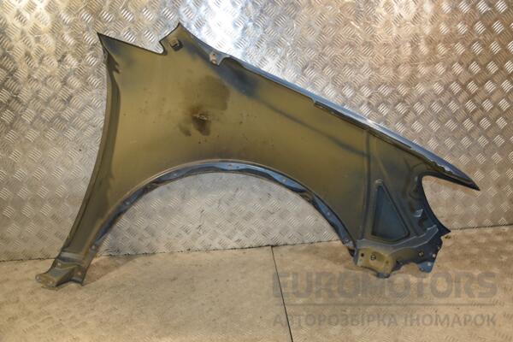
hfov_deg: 67.4
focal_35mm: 27
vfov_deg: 47.9
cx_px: 256
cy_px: 171
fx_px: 385
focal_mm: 18
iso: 800
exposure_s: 1/200
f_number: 5
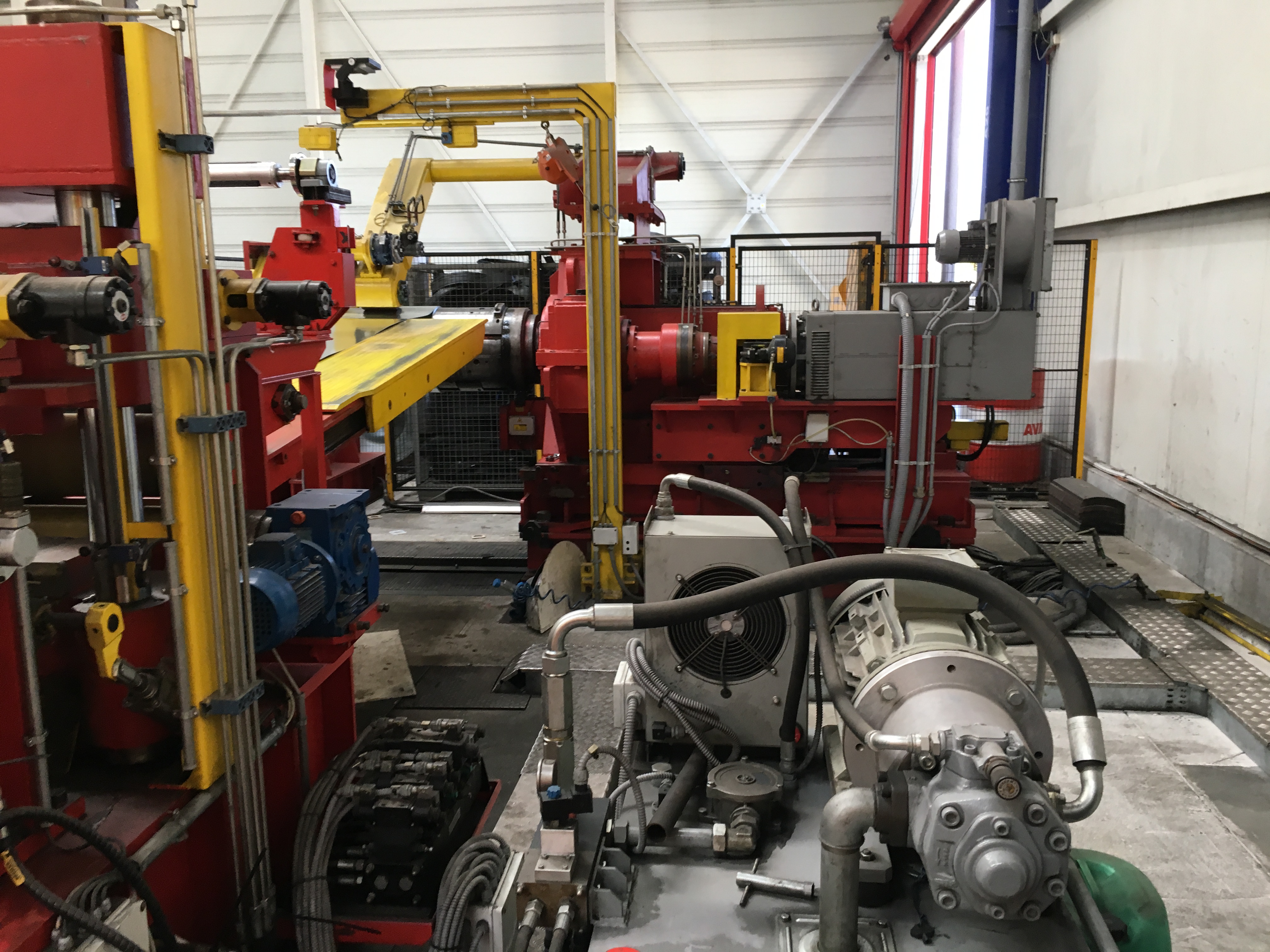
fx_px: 1064
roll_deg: +0.6
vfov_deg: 48.2
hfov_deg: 61.7
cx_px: 635
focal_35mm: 29
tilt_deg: -10.1
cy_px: 476
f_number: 2.2
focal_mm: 4.15
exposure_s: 1/33
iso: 80
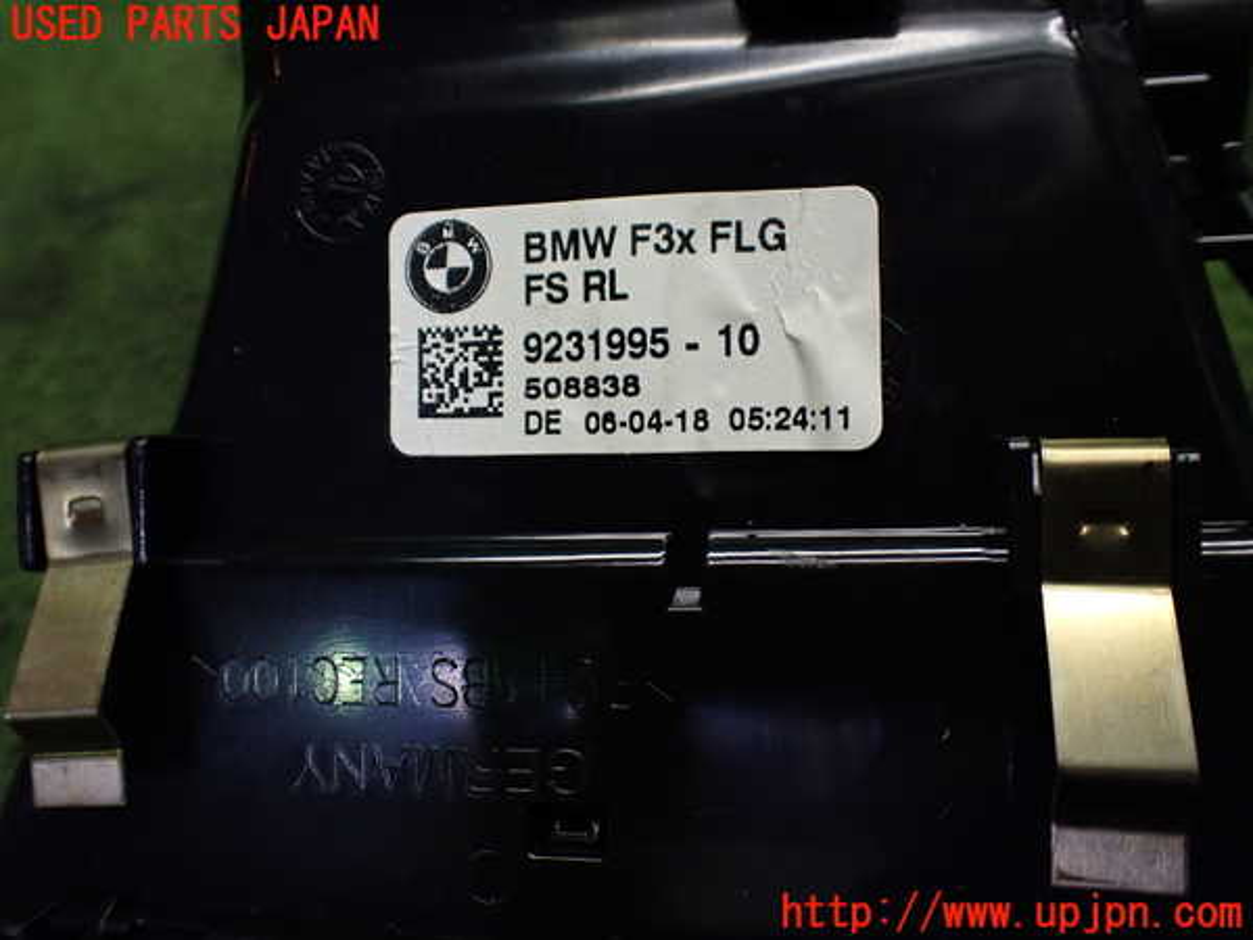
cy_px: 470
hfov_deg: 60.0
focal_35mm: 30
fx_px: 1086
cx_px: 626
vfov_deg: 46.8
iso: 320
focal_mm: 5.4
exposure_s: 1/125
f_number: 2.3
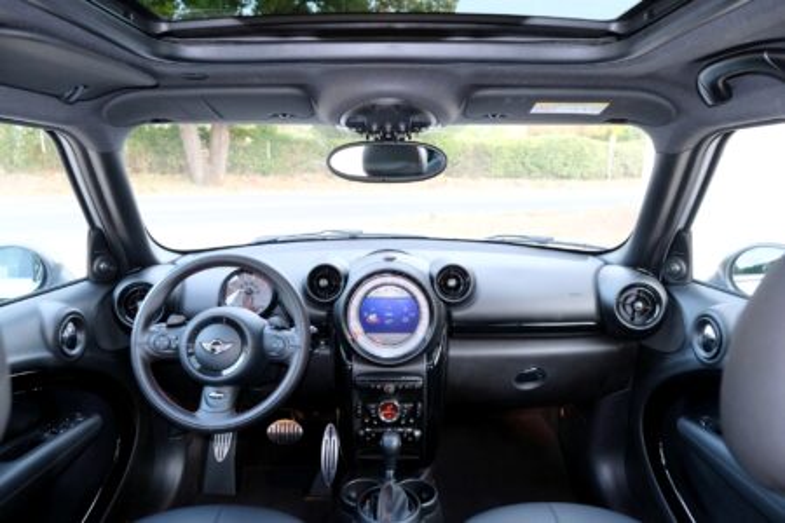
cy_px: 262
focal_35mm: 24
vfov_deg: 53.1
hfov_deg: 73.7
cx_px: 392
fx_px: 523
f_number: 4
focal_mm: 16
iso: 1600
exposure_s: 1/60
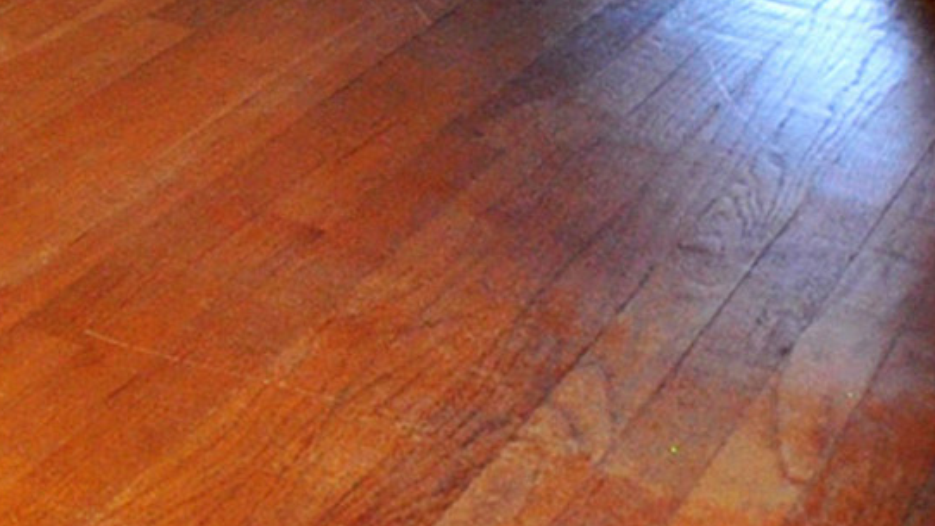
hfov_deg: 15.0
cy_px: -897
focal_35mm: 84
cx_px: -1304
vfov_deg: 11.0
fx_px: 2083
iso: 800
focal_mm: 10
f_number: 4.5
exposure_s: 1/200
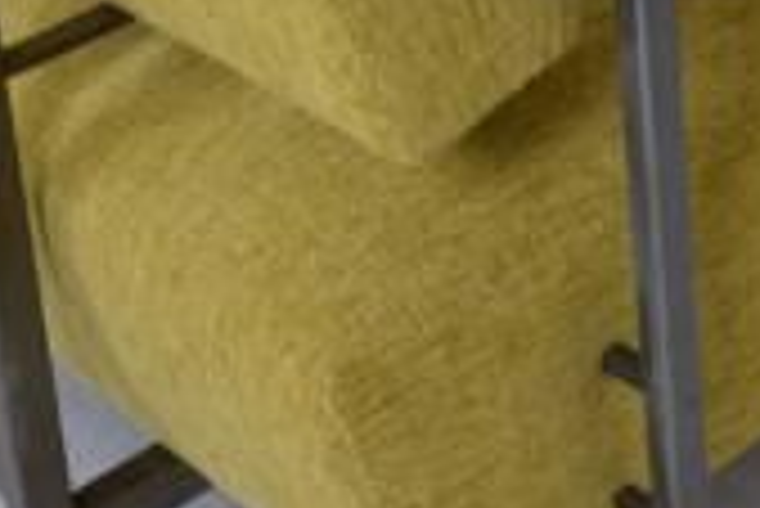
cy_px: -90
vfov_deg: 11.5
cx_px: 657
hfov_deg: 17.3
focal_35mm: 117
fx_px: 2472
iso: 400
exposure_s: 1/125
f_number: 10
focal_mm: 22
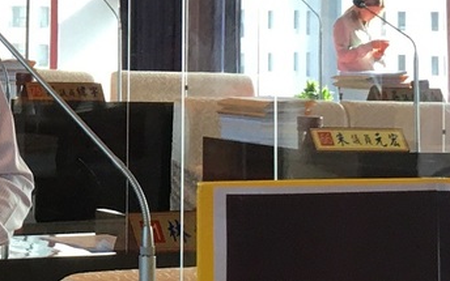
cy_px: -73
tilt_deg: +5.6
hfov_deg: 14.9
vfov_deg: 9.6
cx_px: -137
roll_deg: -1.7
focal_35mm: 134
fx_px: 1643
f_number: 2.2
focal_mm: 4.15
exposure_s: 1/30
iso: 32
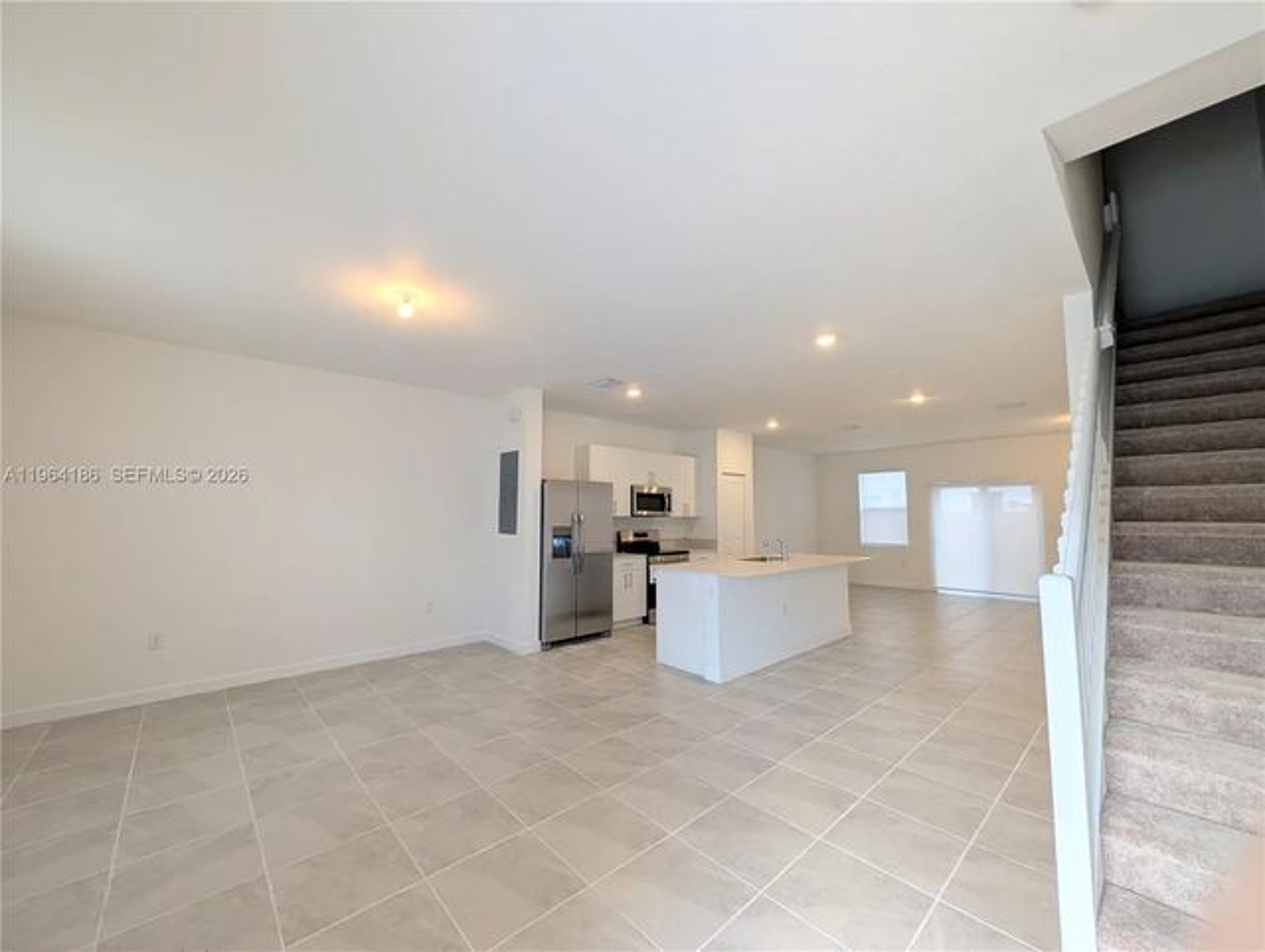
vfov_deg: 94.6
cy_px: 476
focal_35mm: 12
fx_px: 439
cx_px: 632
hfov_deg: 110.5
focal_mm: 2.02
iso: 99
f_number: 1.7
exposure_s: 1/120
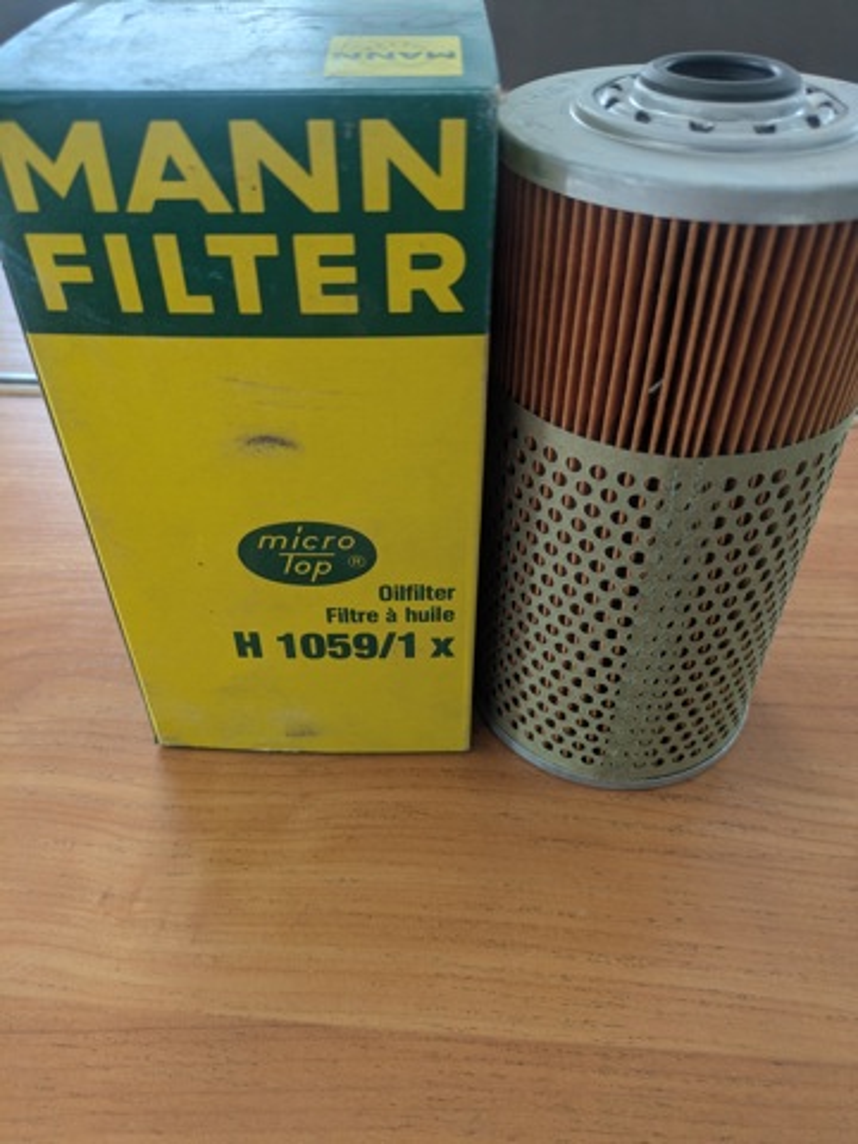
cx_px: 429
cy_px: 572
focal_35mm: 25
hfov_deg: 54.9
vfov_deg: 69.4
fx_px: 826
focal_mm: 5.43
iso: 43
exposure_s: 1/100
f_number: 1.89
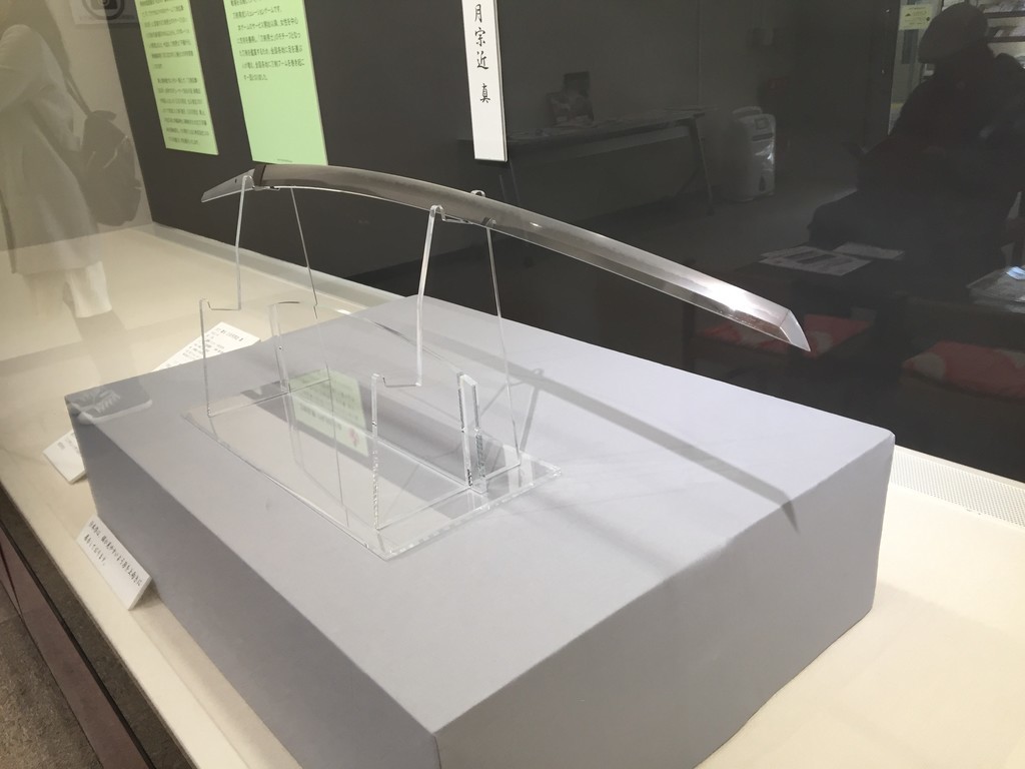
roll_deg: +4.2
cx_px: 512
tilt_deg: -20.9
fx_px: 859
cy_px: 384
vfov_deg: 48.2
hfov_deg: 61.7
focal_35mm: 29
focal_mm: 4.15
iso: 64
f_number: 2.2
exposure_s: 1/30
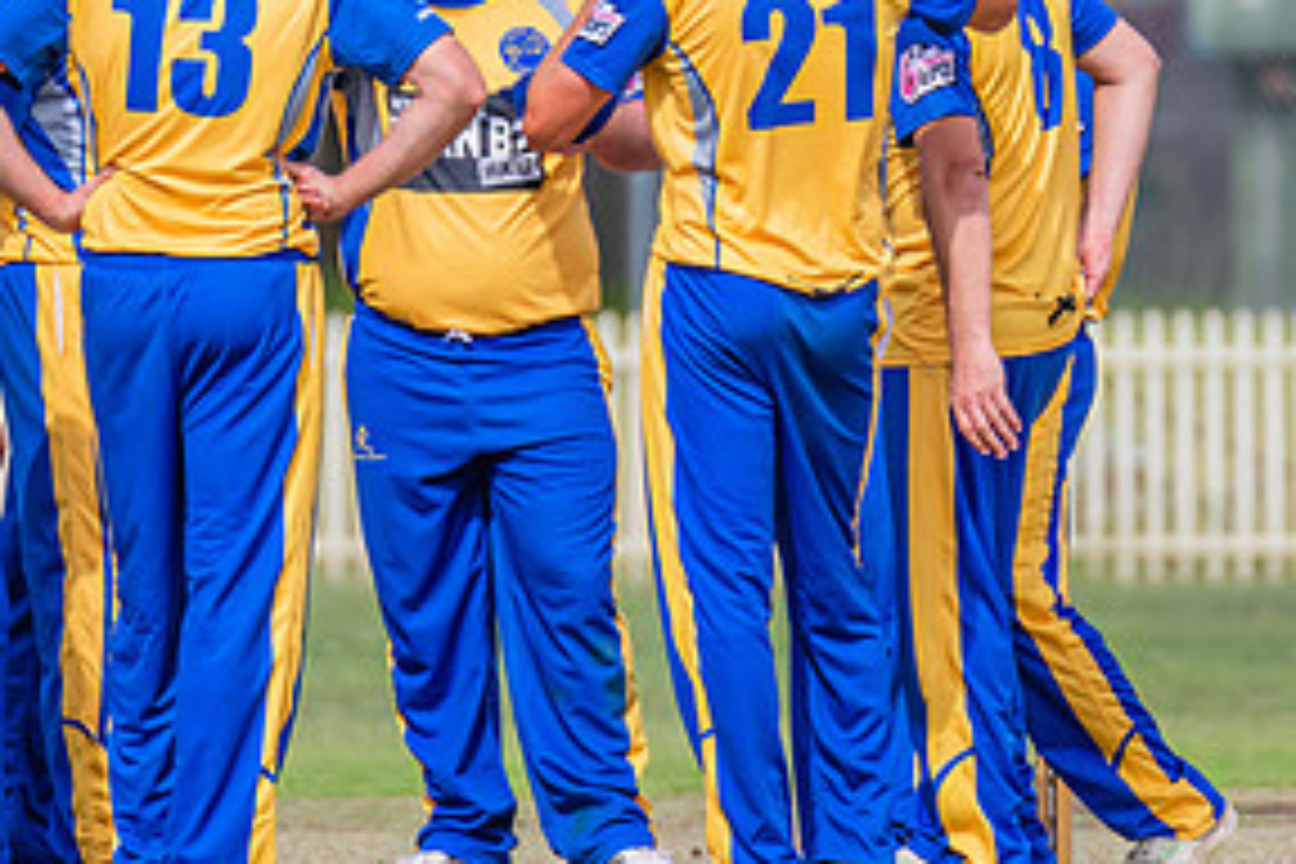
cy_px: 376
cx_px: 510
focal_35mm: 941
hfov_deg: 2.2
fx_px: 33873
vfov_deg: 1.5
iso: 800
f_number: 6.3
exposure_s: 1/2500
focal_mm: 440
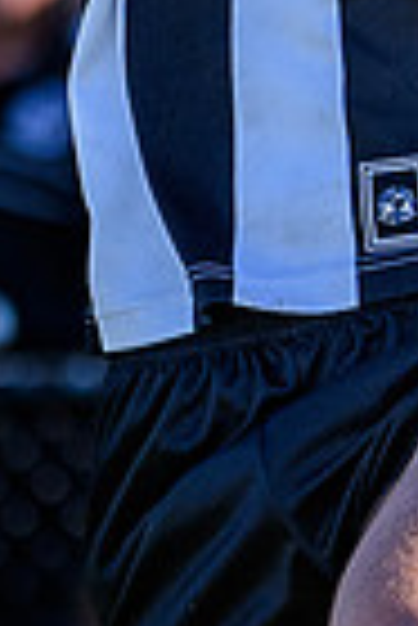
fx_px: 21976
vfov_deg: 1.6
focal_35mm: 1265
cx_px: 121
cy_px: 17
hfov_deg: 1.1
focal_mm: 125
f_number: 2.8
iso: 450
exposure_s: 1/3200
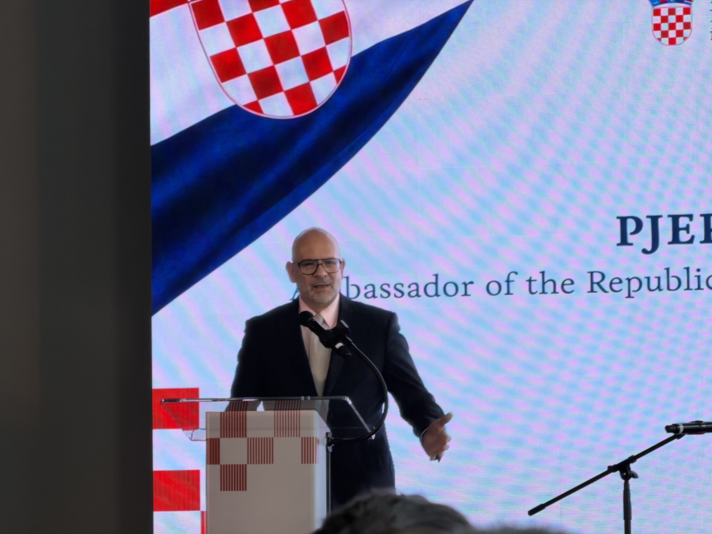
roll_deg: +0.6
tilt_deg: +4.3
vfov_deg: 7.4
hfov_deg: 9.9
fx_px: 4114
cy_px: 267
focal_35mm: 200
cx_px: 356
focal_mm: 16.89
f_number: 2.8
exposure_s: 1/120
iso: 40
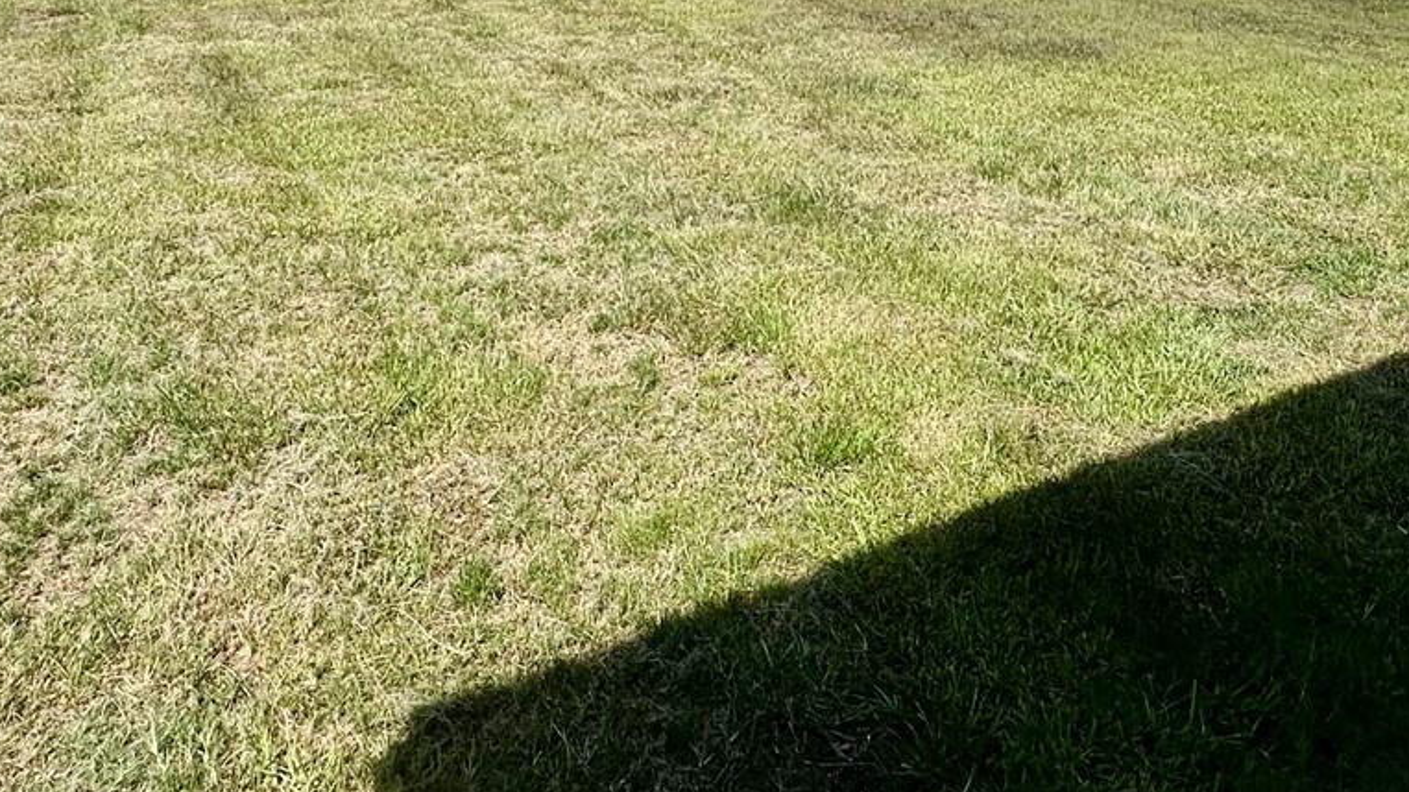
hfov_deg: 60.8
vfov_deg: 31.4
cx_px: 798
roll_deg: -2.2
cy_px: -133
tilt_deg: -2.5
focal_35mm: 32
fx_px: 1195
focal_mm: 2.22
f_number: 2.2
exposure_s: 1/2506
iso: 50
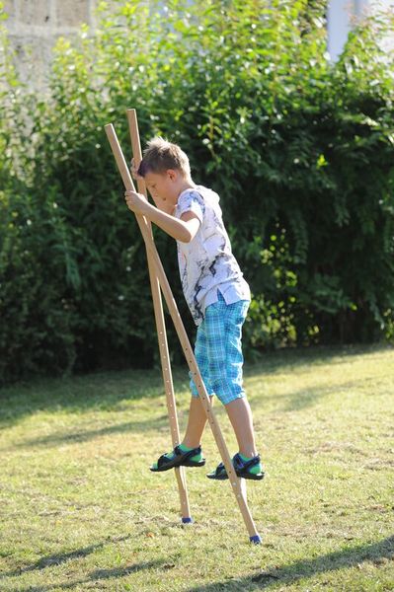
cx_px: 197
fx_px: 2795
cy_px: 296
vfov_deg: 12.1
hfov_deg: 8.1
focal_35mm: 170
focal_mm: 170
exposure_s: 1/1000
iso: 800
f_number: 5
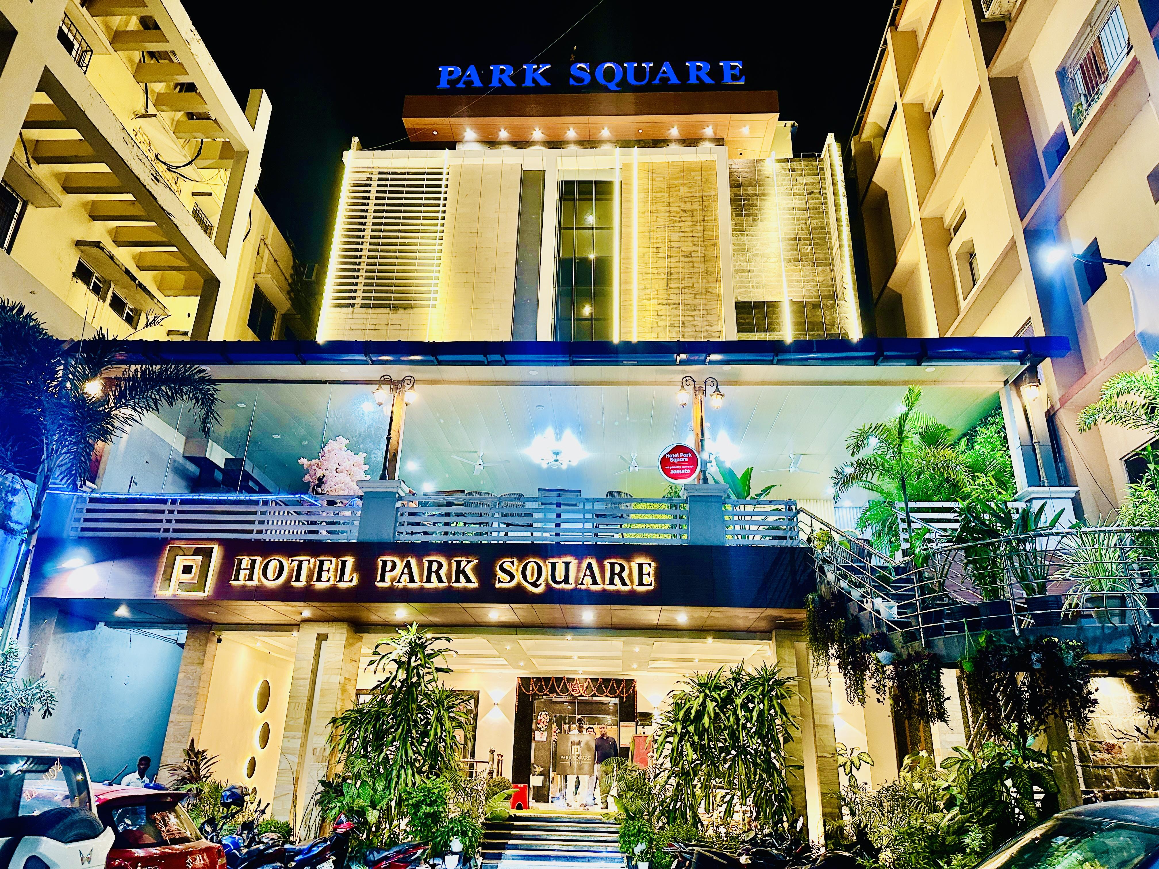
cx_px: 580
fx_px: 804
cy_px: 434
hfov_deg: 71.6
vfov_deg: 56.8
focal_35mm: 24
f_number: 1.78
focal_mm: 6.86
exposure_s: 1/50
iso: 500
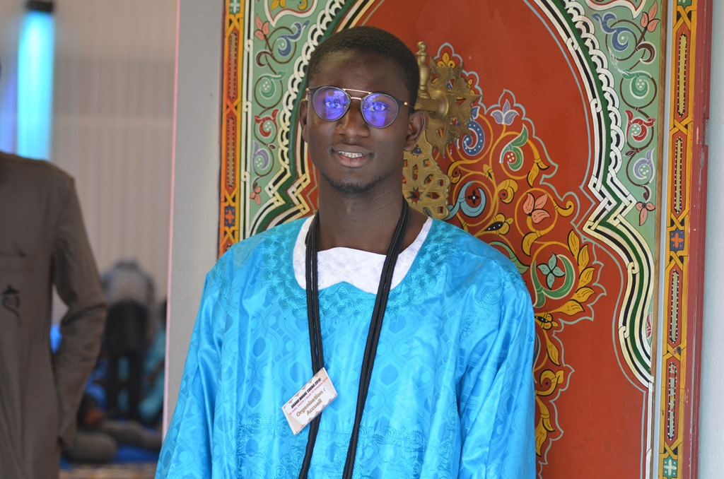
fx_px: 2107
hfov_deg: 19.5
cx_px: 362
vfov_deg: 13.0
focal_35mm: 105
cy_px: 240
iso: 800
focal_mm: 70
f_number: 4
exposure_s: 1/125
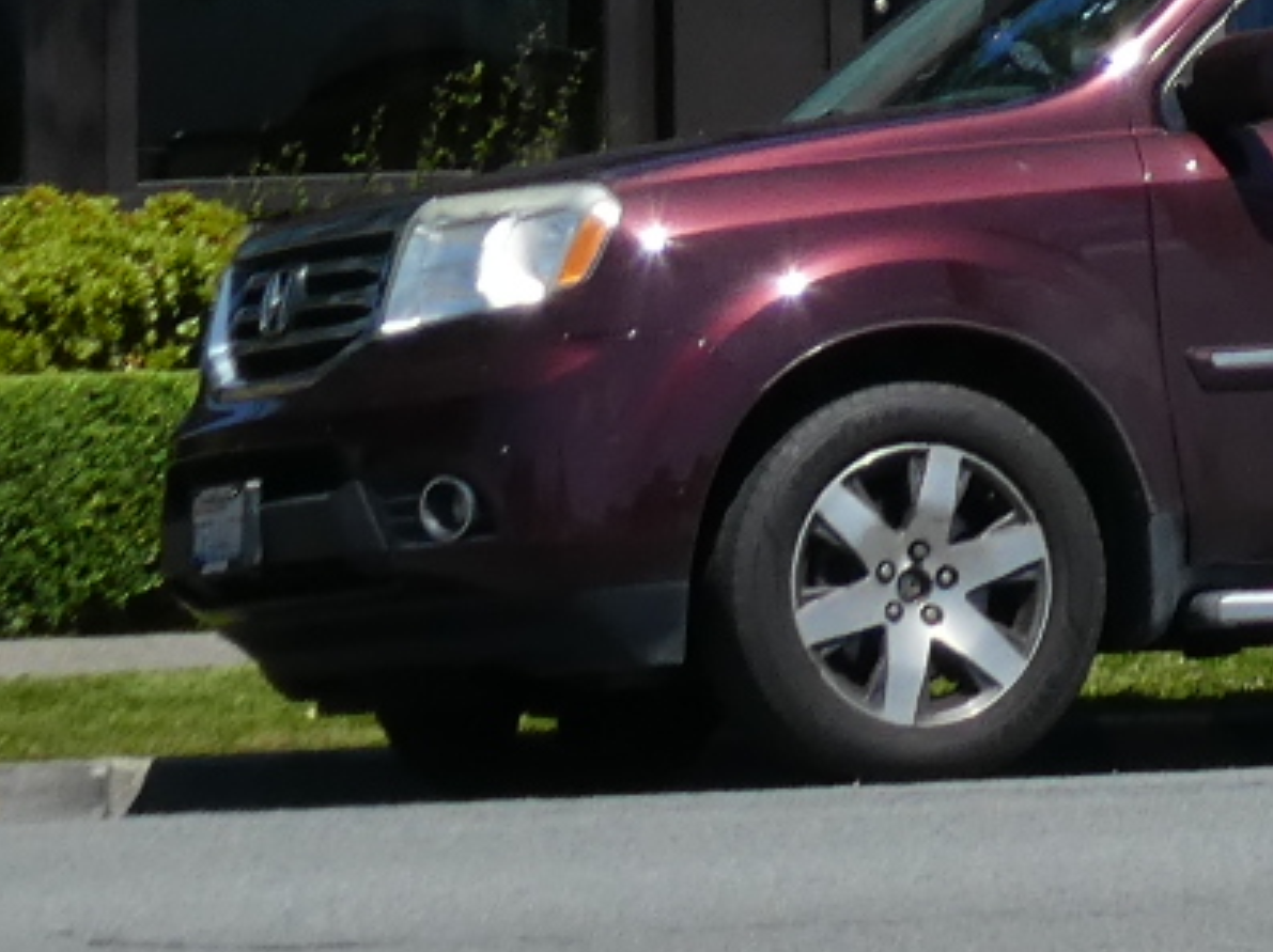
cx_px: 1924
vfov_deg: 4.2
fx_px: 12676
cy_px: -1439
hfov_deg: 5.7
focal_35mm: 345
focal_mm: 10.3
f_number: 4.2
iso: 80
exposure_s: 1/640
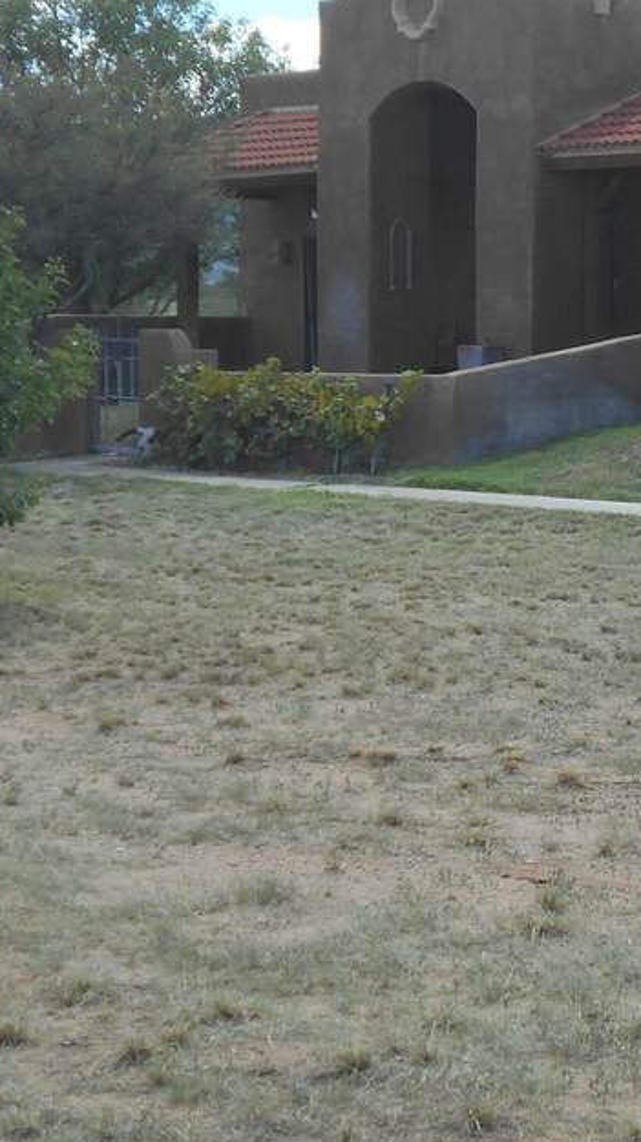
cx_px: 745
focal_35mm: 96
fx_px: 2904
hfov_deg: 12.3
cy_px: 464
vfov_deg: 22.2
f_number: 4.2
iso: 80
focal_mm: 7.7
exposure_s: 1/400
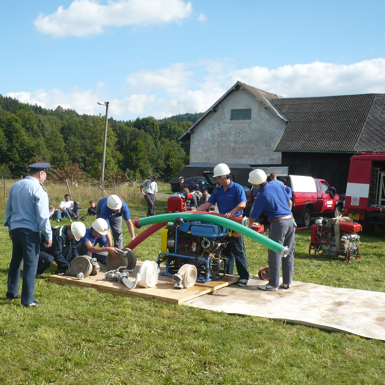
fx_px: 541
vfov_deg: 39.2
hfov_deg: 39.0
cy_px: 196
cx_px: 154
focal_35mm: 43
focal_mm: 5.8
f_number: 8
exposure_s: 1/200
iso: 100
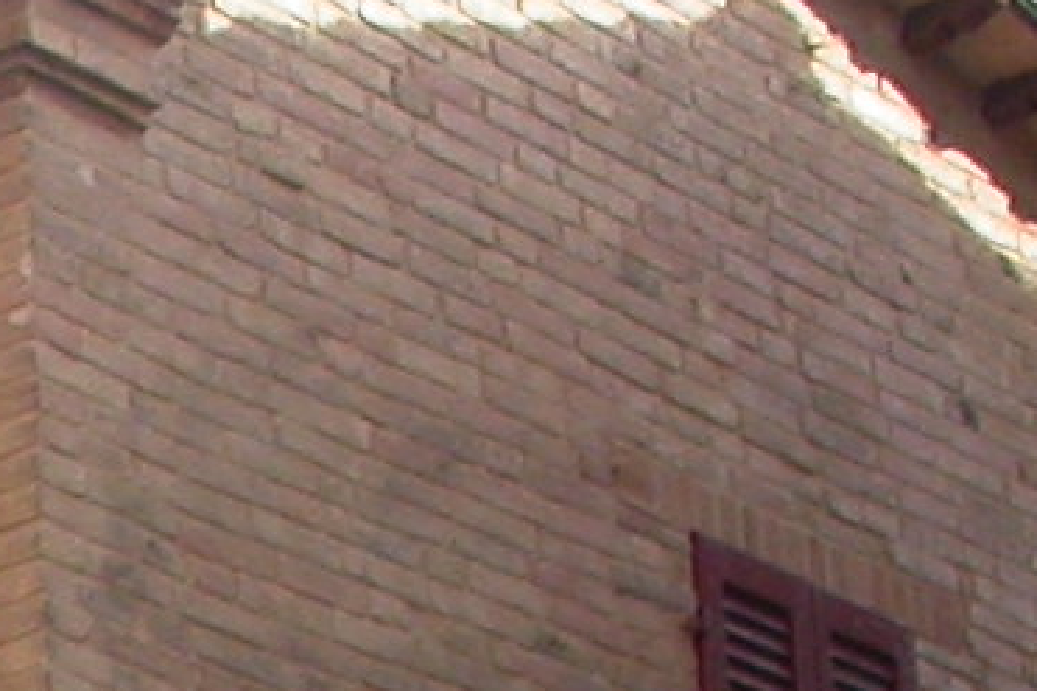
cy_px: 1729
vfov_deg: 5.5
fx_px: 6968
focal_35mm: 242
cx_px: -1154
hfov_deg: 8.1
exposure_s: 1/198
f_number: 5.3
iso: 100
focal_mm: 7.85
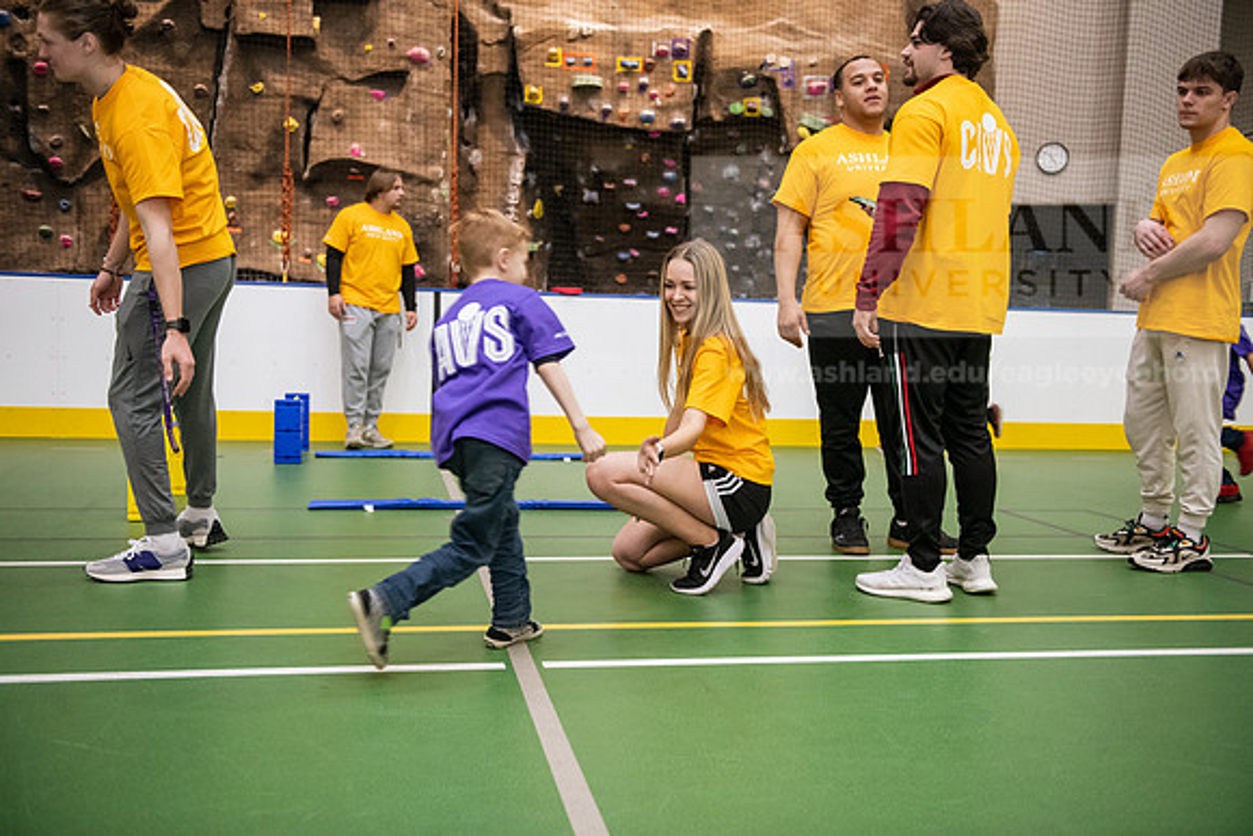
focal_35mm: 36
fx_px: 1253
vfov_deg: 36.9
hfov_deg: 53.1
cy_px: 418
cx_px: 626
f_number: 3.2
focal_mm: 36
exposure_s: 1/200
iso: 3200
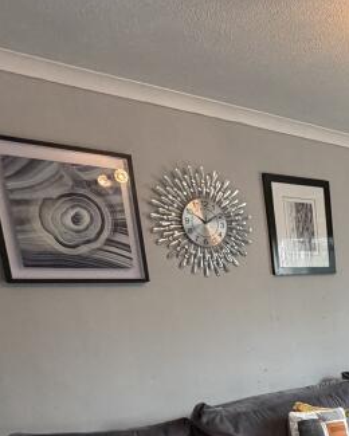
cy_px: 439
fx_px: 555
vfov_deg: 38.1
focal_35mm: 43
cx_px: 440
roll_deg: +1.7
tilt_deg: -14.6
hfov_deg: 29.1
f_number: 2.2
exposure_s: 1/121
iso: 320
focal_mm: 2.22
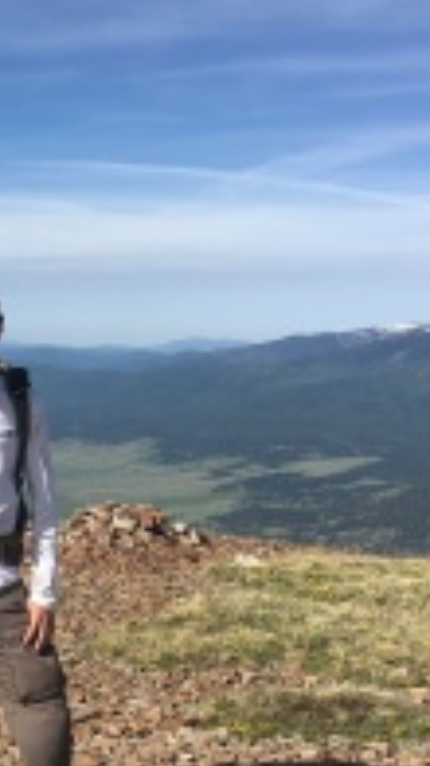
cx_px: 23
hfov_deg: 19.9
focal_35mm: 59
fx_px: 1198
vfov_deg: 35.5
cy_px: 406
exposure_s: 1/2079
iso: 25
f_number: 2.2
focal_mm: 4.15
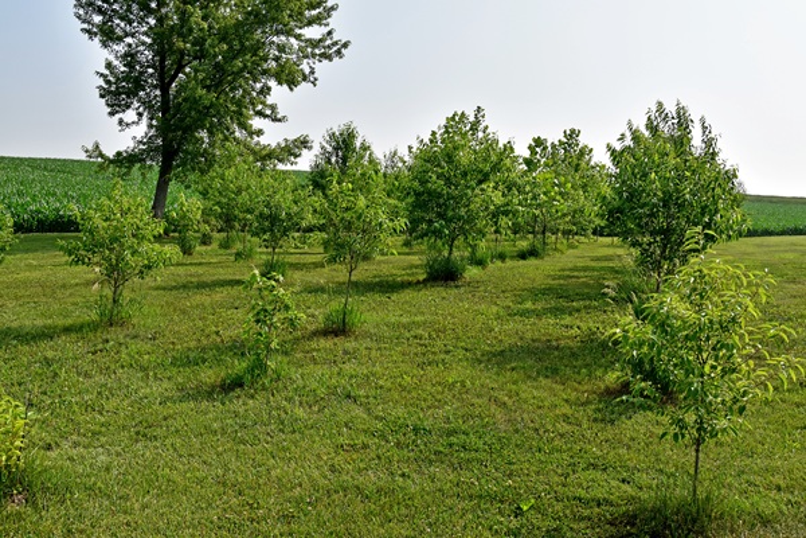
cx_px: 403
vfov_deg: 40.0
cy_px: 269
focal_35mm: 33
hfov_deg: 57.2
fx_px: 739
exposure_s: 1/500
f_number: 11
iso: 320
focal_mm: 22
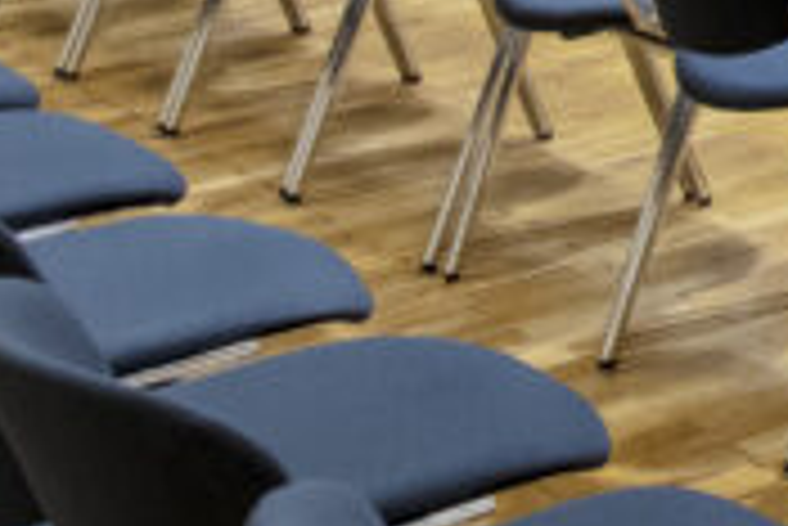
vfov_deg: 10.3
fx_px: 2563
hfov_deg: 13.1
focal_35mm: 117
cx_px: 1900
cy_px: -713
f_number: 7.1
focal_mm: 16
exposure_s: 1/13
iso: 400
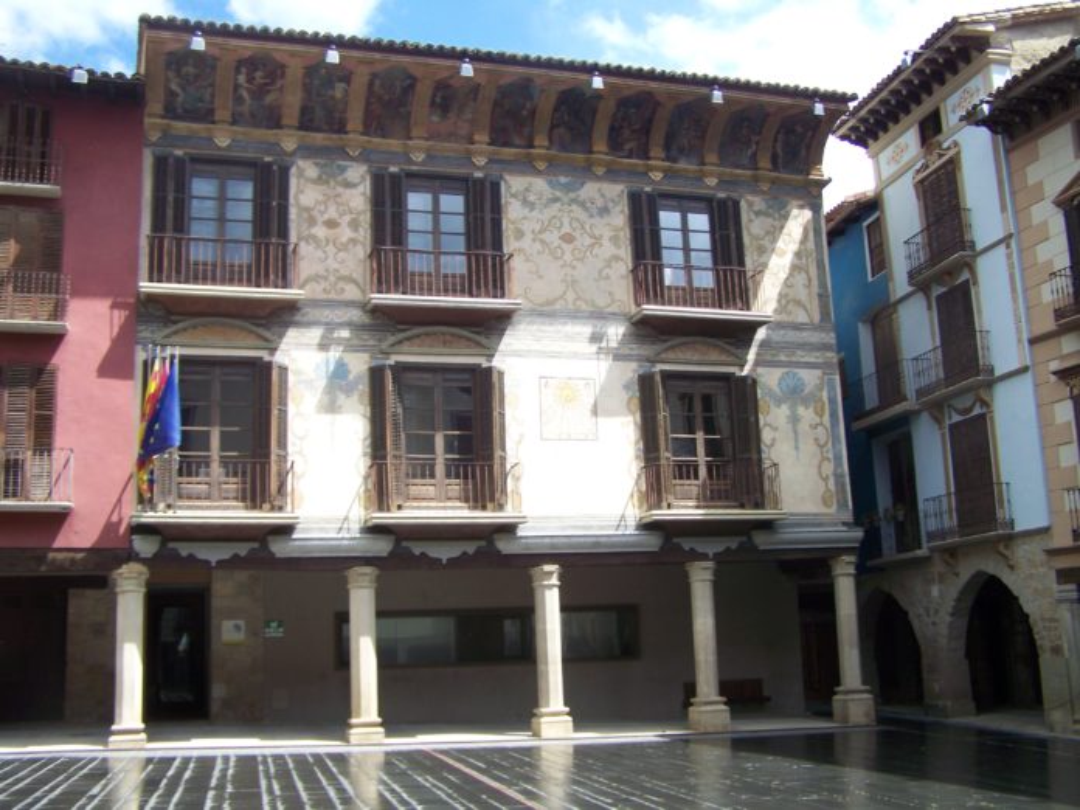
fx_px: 1186
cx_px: 540
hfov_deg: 49.0
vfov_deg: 37.7
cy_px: 405
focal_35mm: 38
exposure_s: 1/400
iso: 64
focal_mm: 6.3
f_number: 2.8
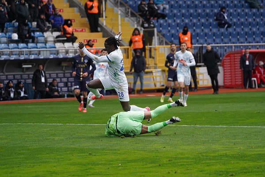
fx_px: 1730
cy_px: 88
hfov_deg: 8.8
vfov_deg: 5.8
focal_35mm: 235
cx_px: 132
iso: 3200
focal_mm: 235
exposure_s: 1/2000
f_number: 5.6
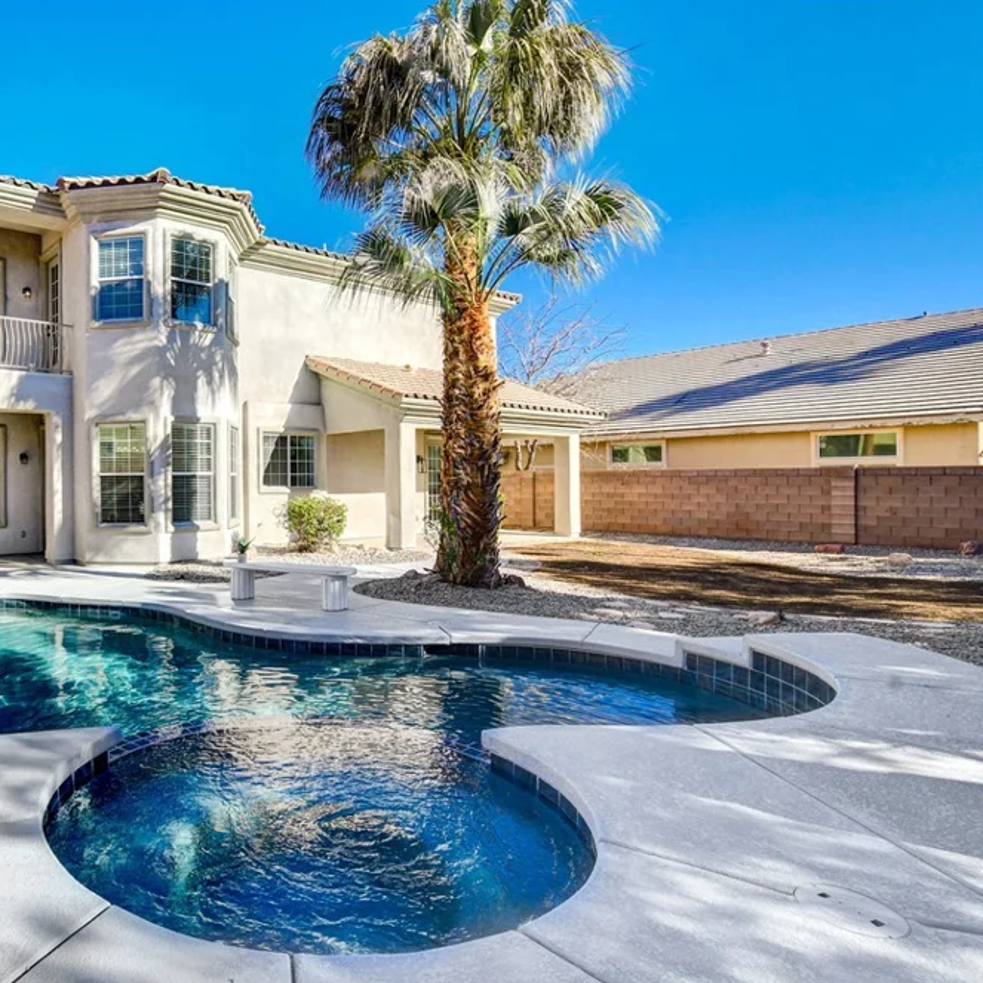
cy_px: 490
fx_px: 675
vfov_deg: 72.1
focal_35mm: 21
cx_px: 228
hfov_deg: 66.9
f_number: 9
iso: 400
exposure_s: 1/1250
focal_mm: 11
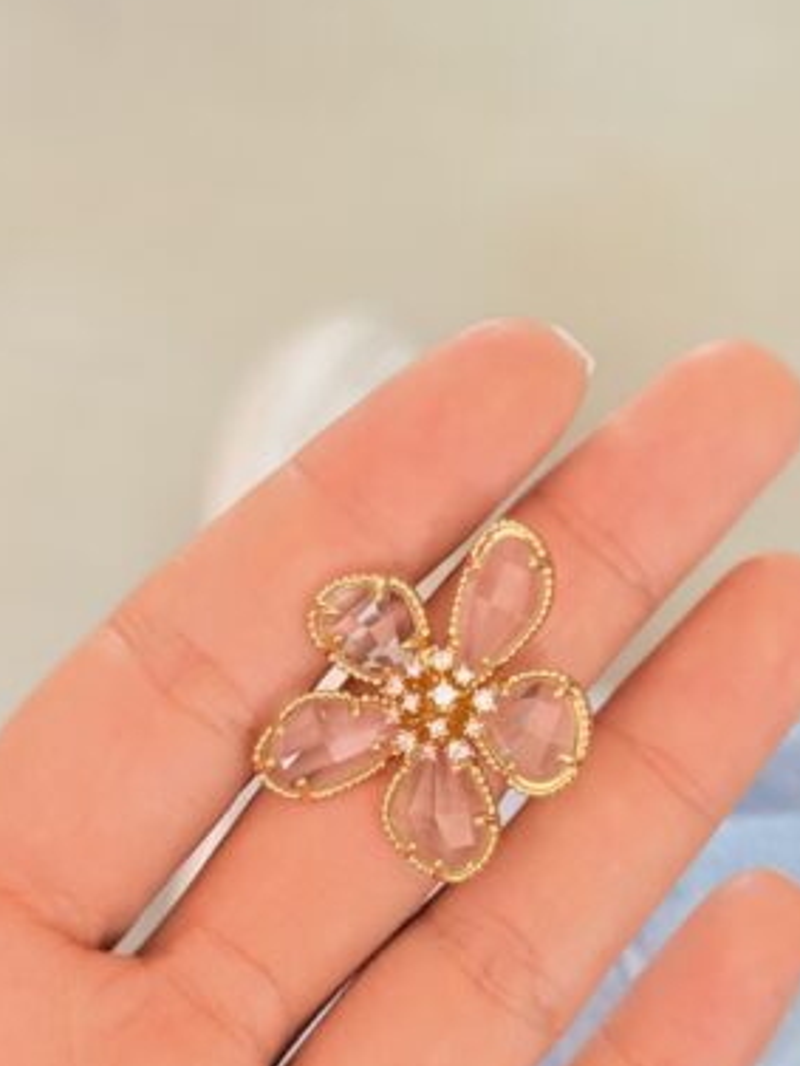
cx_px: 413
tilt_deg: -55.7
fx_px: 2248
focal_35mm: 73
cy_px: 765
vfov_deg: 26.4
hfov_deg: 20.2
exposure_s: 1/40
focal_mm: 6.76
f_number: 1.78
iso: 320
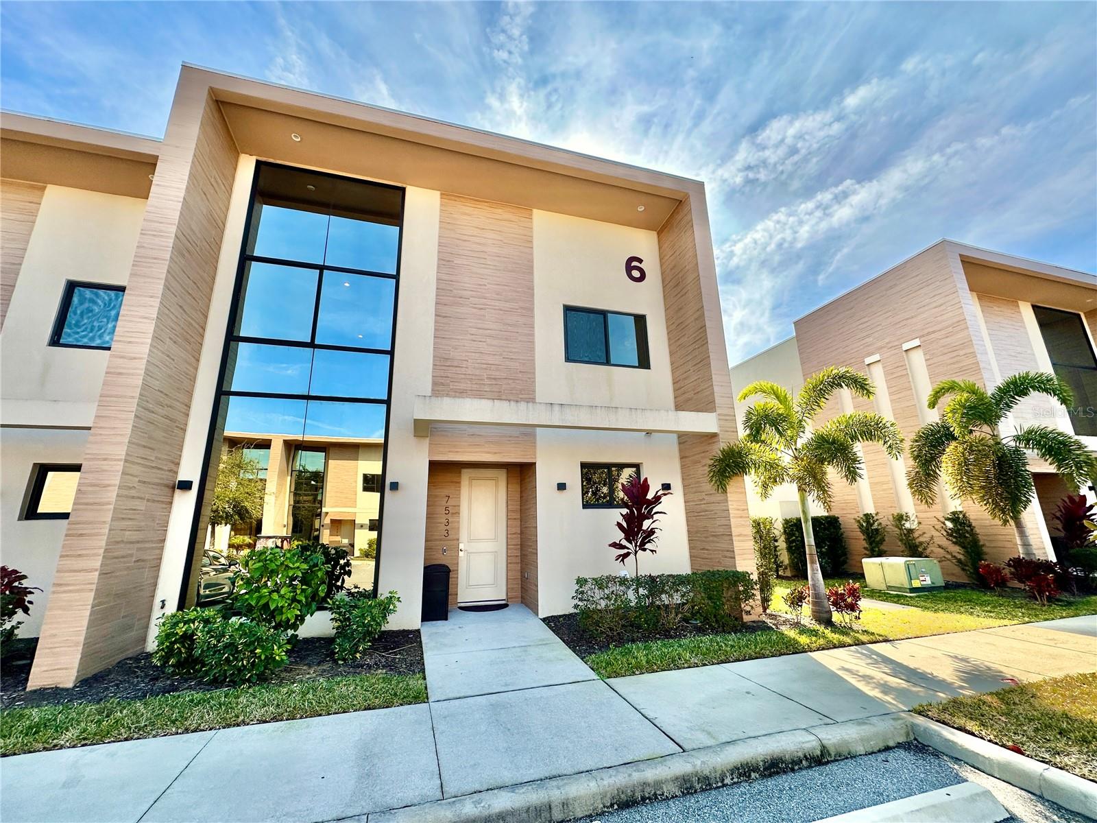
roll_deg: +1.1
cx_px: 548
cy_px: 412
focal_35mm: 14
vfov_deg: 85.7
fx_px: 444
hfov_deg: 102.1
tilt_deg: +14.2
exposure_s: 1/1473
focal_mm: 2.22
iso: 40
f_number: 2.2
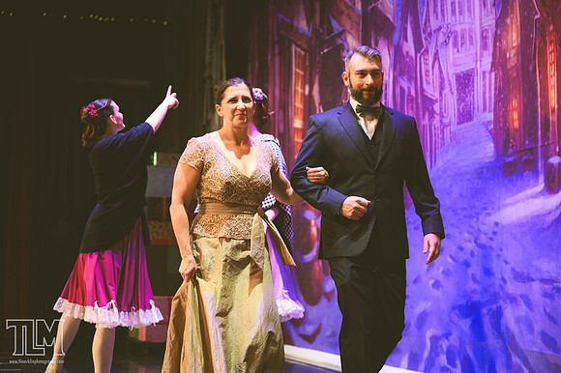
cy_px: 186
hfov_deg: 28.9
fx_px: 1090
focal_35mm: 70
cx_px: 280
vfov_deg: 19.4
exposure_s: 1/250
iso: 1000
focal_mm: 70
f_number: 2.8
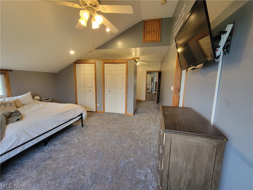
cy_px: 95
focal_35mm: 13
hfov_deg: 106.2
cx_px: 126
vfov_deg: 89.9
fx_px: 95
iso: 250
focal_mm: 2.2
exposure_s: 1/60
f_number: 2.2
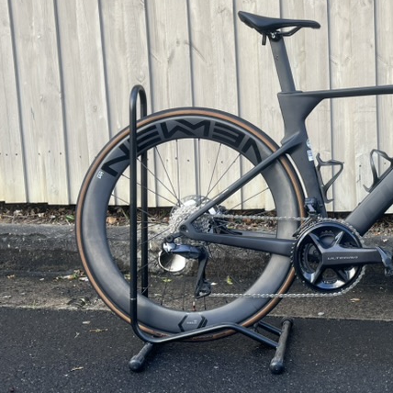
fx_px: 706
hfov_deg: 30.1
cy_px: 120
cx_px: 331
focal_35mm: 55
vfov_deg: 30.8
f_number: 1.6
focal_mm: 5.1
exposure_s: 1/256
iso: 40
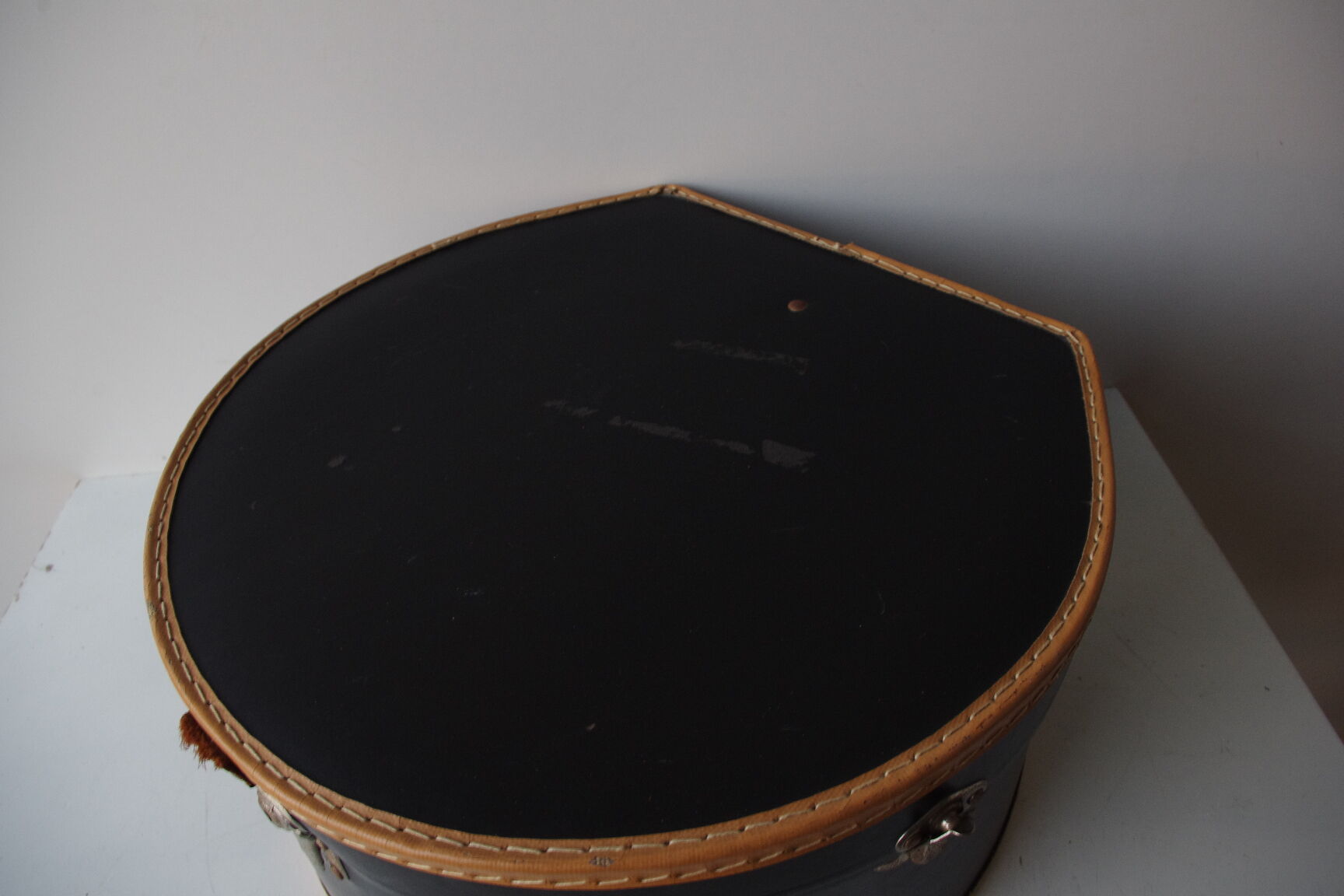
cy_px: 448
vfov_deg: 47.9
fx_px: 1008
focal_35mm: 27
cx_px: 672
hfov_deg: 67.4
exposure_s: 1/60
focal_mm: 18
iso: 800
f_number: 7.1
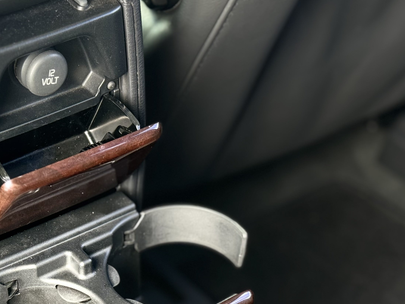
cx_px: 104
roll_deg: +2.1
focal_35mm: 88
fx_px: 1030
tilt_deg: -41.1
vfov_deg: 16.6
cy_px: 265
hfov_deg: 22.1
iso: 160
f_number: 1.78
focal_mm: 6.76
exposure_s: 1/60
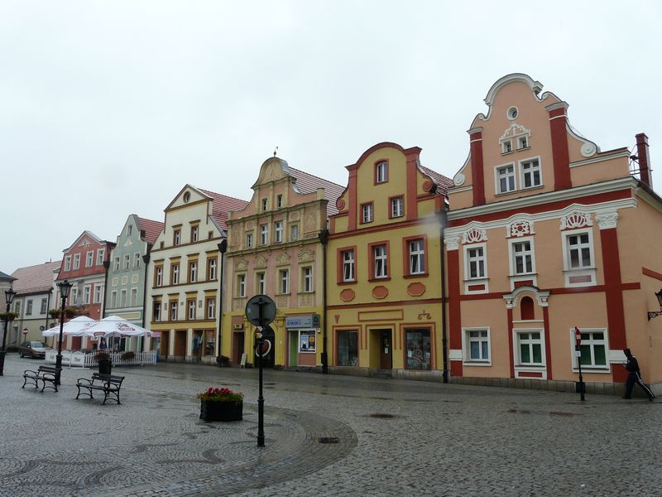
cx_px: 331
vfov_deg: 49.7
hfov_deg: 63.4
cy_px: 248
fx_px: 535
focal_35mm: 28
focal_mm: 4.6
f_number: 5
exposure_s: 1/200
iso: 100
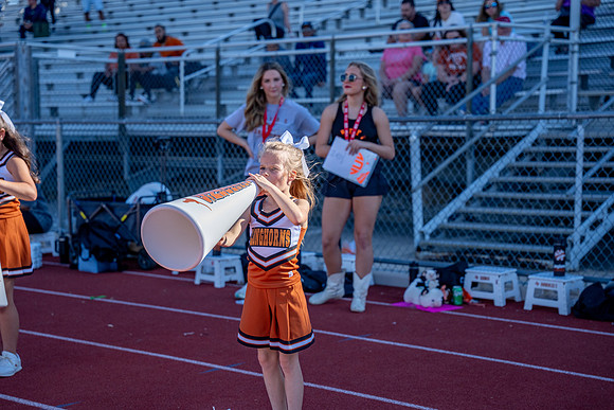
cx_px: 294
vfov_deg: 19.3
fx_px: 1205
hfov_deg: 28.6
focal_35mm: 71
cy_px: 219
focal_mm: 64.1
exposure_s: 1/3200
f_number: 2.8
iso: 250
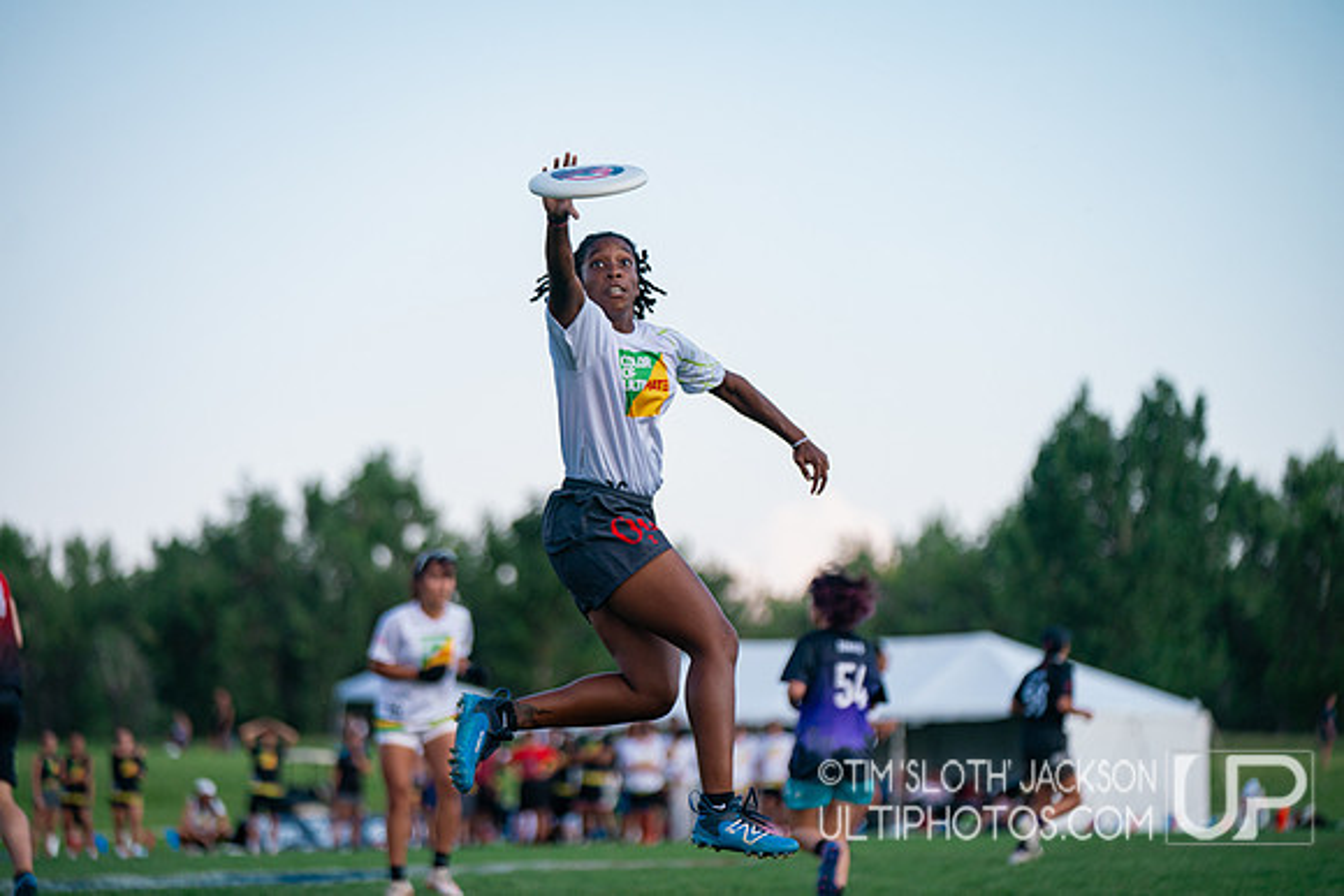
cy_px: 448
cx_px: 672
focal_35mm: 137
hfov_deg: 15.0
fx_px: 5116
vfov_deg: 10.0
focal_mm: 137
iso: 500
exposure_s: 1/2500
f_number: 2.8
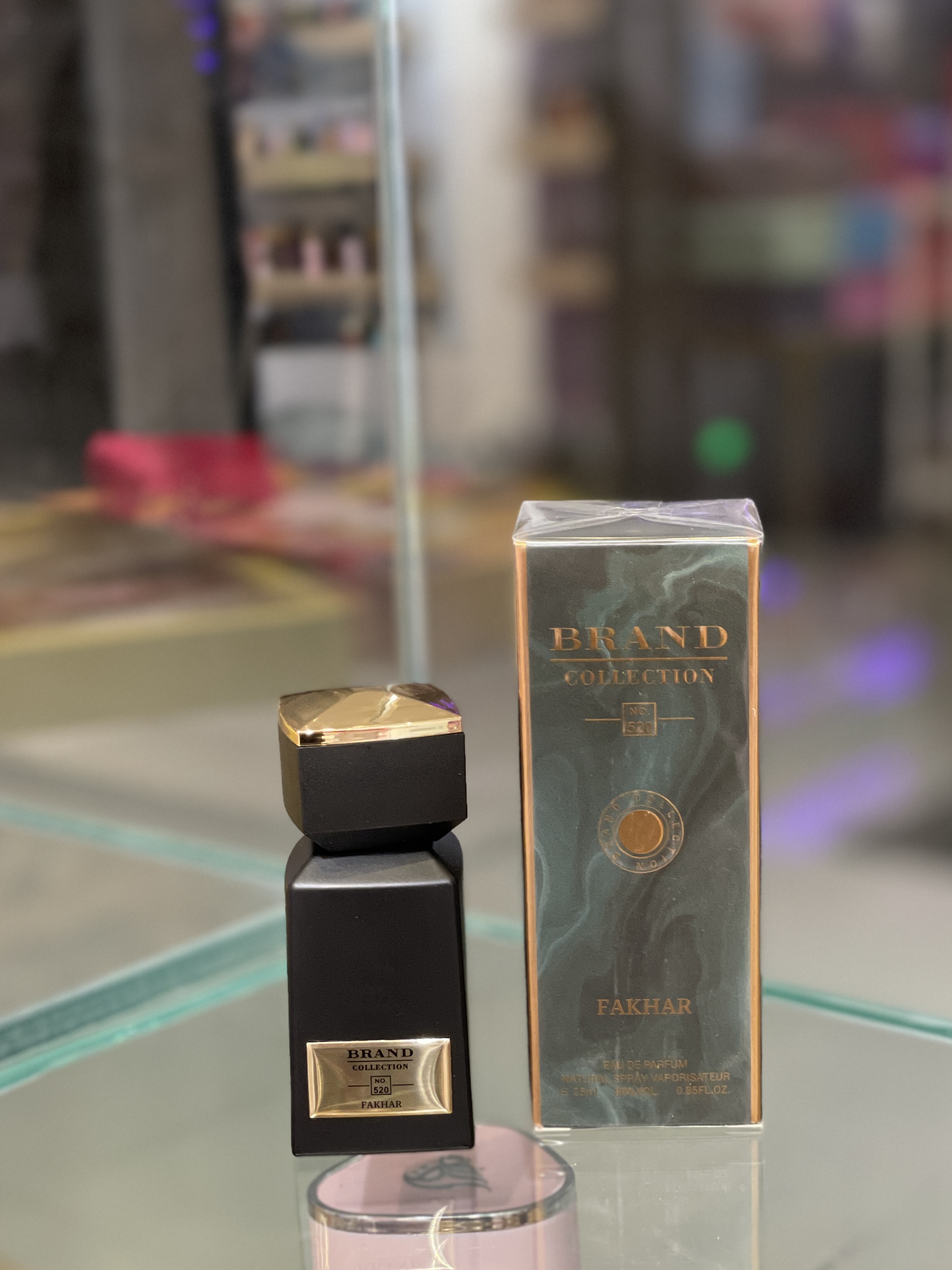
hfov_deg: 21.6
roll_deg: +1.4
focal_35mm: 68
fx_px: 2494
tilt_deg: -13.9
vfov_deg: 28.5
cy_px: 783
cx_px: 582
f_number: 2
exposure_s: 1/100
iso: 250
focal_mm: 6
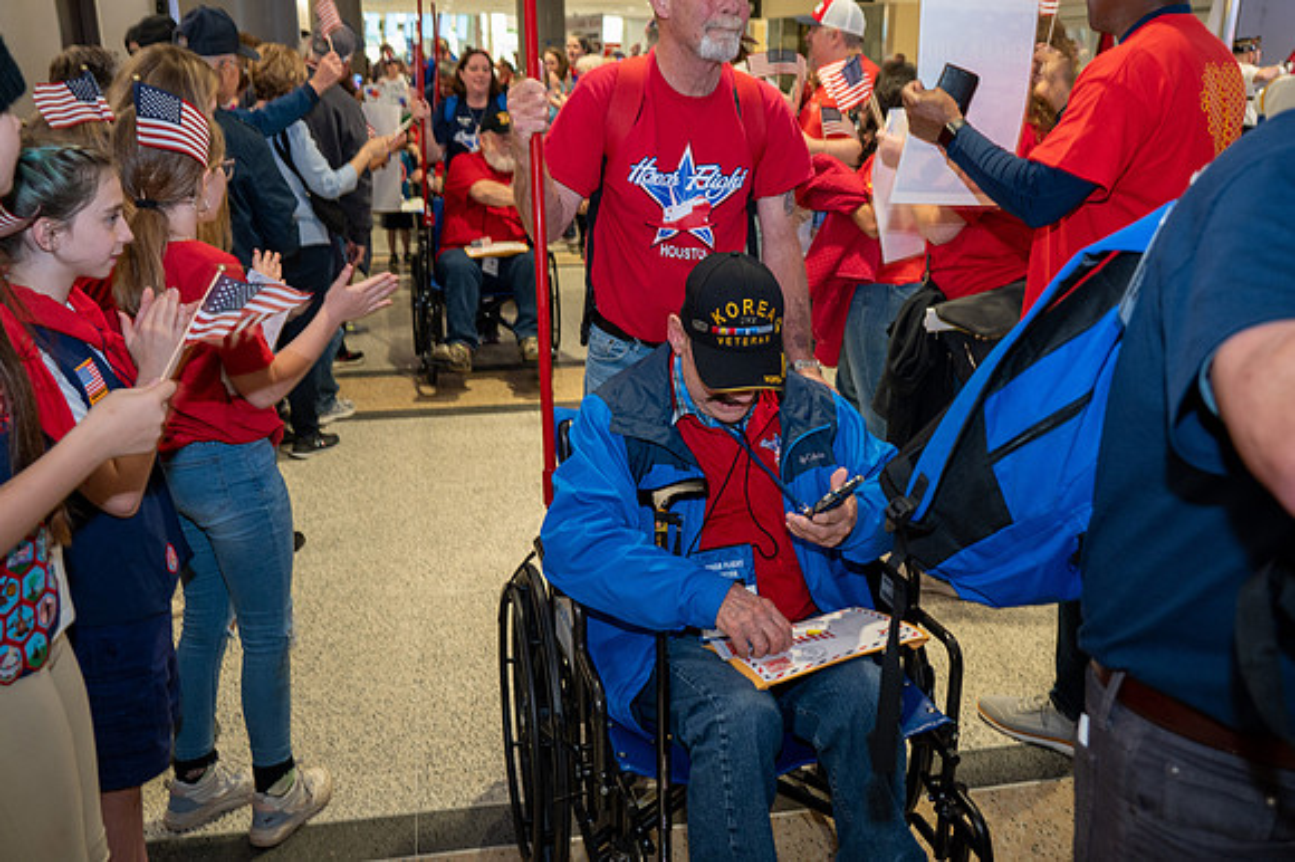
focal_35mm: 31
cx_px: 648
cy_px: 431
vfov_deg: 42.3
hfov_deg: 60.3
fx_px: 1114
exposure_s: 1/40
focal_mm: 31
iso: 1600
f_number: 4.5
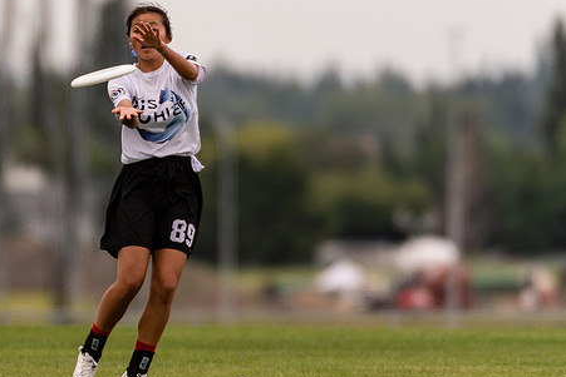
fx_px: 17519
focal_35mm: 1114
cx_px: 115
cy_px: 146
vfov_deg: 1.2
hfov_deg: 1.9
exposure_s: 1/1000
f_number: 4
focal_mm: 400
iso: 200
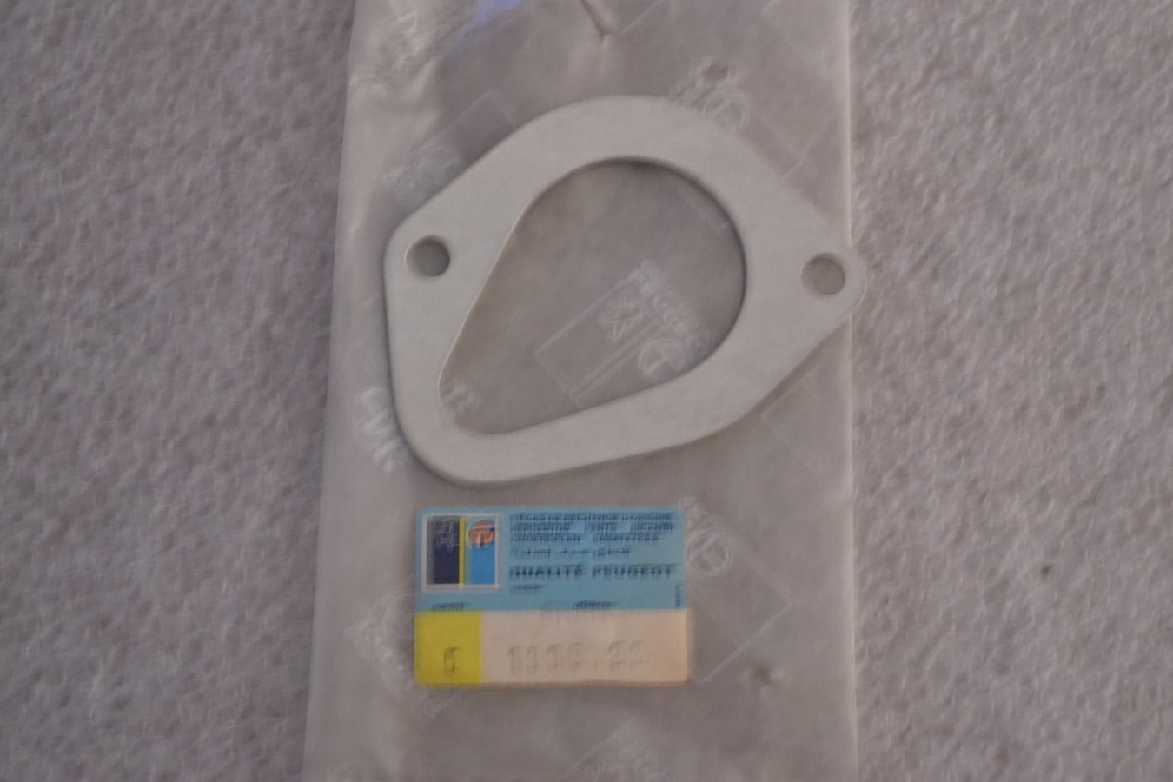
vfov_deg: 22.6
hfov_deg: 33.4
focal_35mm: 60
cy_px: 391
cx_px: 586
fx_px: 1955
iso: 3200
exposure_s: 1/4
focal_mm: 40
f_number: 5.3
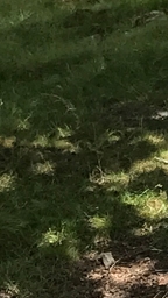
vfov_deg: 8.8
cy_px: 158
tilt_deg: -18.5
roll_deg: +9.4
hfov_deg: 4.6
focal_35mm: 244
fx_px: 1932
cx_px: 644
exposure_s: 1/791
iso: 20
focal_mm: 3.99
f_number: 1.8
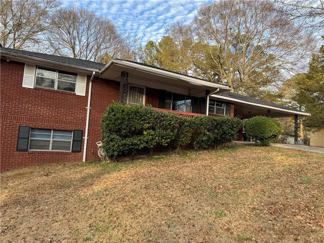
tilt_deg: +4.2
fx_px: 225
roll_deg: -3.8
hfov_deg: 71.6
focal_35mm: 24
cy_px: 122
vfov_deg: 56.8
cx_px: 162
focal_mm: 6.76
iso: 80
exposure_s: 1/422
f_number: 1.78
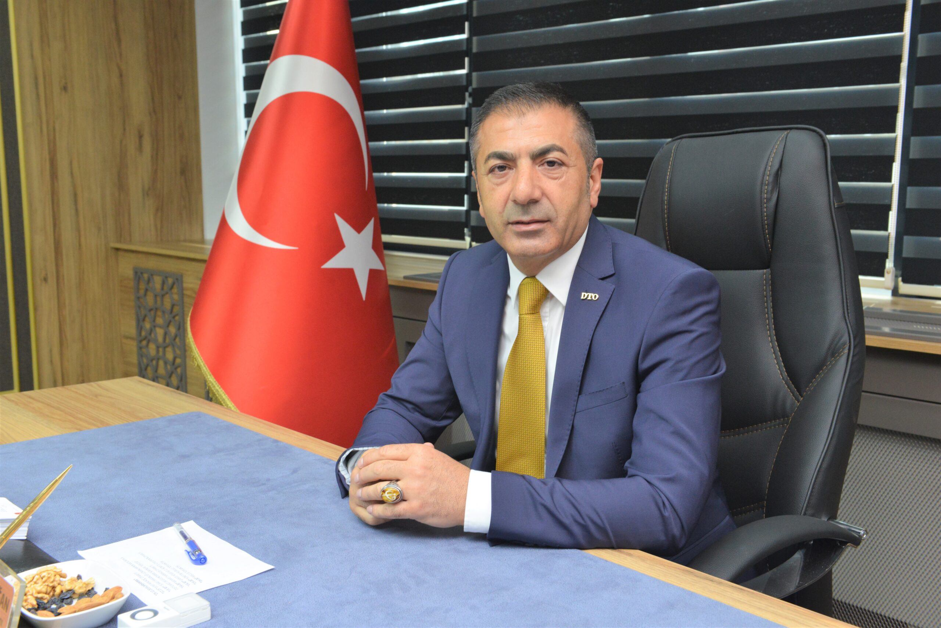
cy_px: 314
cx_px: 470
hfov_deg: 50.7
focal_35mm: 38
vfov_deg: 35.1
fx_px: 994
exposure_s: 1/60
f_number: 9
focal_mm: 38
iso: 2000
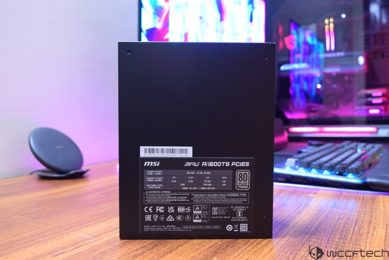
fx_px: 405
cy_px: 130
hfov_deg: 51.3
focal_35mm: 38
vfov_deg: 35.5
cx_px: 194
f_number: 6.3
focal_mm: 25
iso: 1600
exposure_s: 1/8
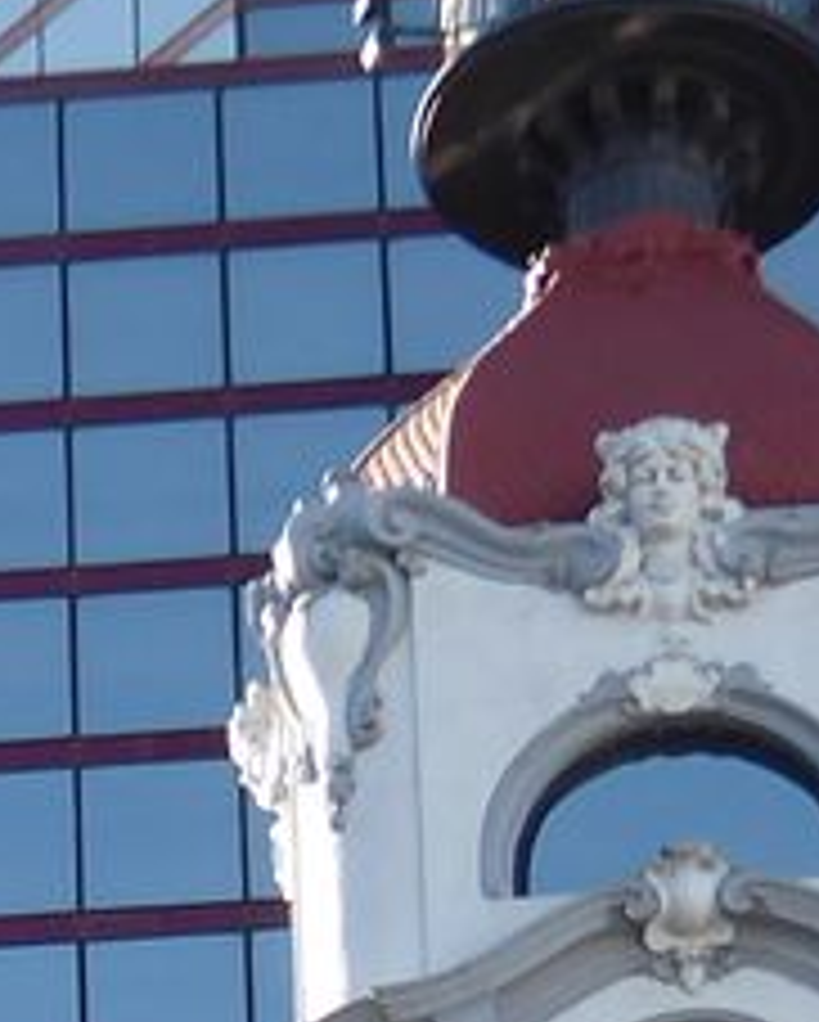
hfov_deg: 6.6
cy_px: 2751
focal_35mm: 234
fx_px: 7080
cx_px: 225
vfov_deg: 7.5
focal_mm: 5.8
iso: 80
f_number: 3.6
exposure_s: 1/200
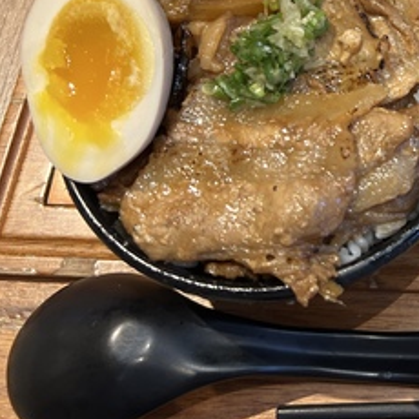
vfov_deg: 27.3
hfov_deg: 25.5
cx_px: 508
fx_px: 822
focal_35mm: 60
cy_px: 18
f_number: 1.5
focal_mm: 5.7
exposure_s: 1/120
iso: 100
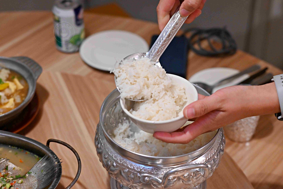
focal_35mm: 75
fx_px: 590
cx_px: 142
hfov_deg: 27.0
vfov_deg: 18.2
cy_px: 94
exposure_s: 1/200
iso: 1600
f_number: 2.8
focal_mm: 50
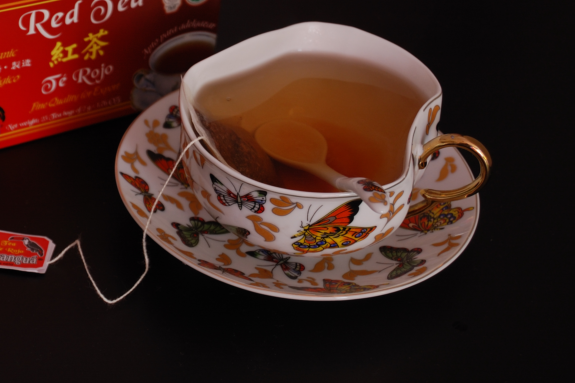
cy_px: 124
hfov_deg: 15.6
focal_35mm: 131
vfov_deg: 10.5
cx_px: 154
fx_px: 2088
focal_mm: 55
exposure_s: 1/6
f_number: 5.6
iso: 200
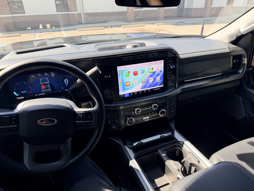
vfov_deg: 56.8
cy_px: 96
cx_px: 127
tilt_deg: -28.4
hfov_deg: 71.6
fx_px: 176
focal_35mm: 24
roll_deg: +1.2
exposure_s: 1/177
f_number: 1.78
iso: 80
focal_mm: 6.76
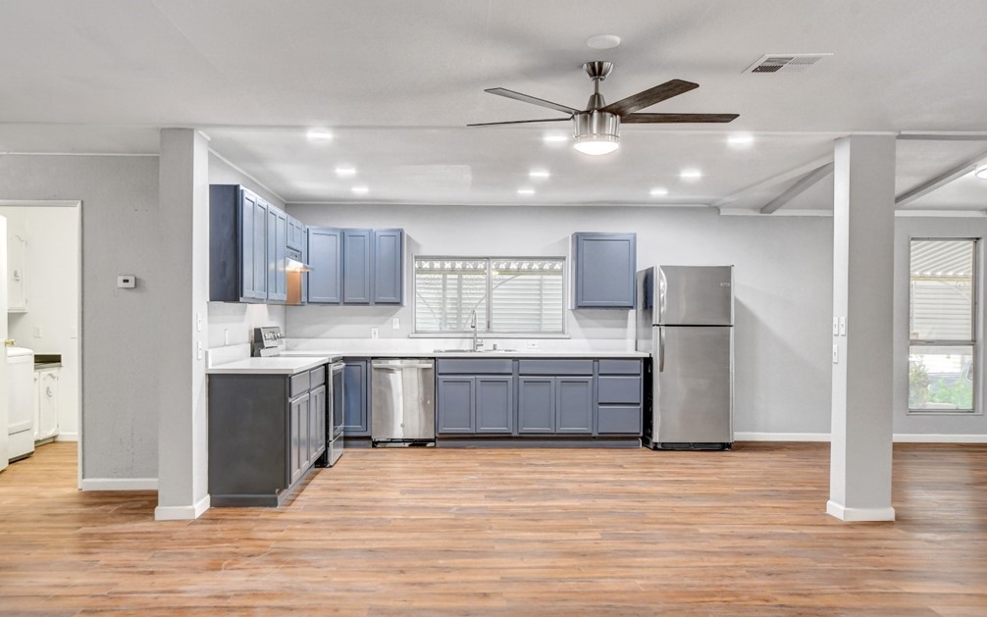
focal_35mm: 33
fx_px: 888
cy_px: 325
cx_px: 469
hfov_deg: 58.1
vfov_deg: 38.3
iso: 640
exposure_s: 1/6
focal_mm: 20
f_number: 9
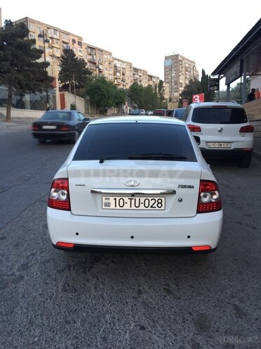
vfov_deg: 61.7
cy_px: 174
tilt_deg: -6.5
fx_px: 292
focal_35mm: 29
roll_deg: +1.6
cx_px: 130
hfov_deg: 48.2
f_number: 2.2
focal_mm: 4.15
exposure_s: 1/33
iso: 40
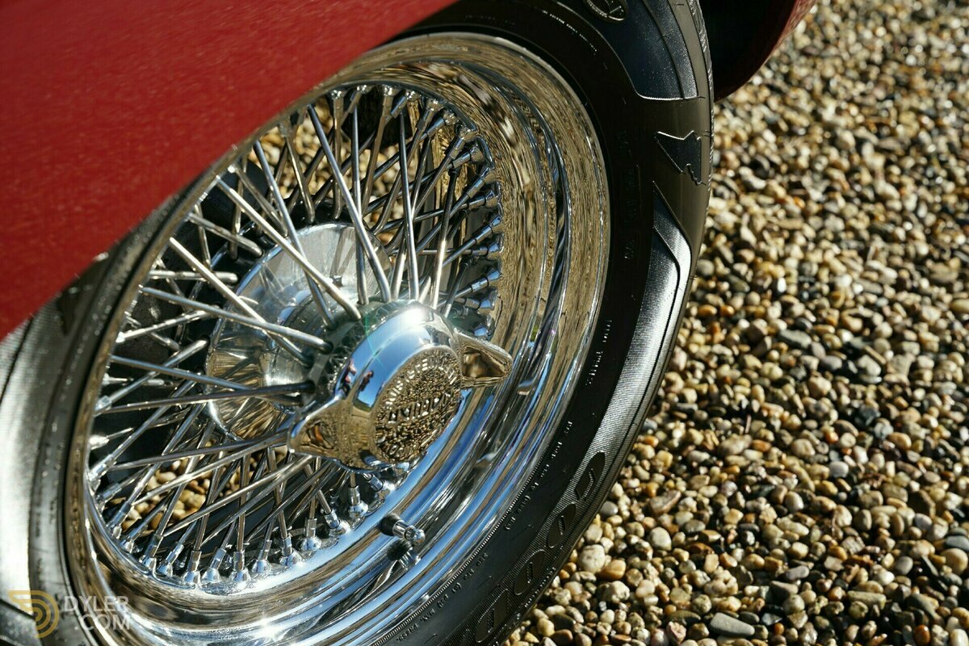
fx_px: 1583
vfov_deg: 23.1
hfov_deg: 34.0
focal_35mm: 59
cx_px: 484
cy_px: 323
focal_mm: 58.8
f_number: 6.3
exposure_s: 1/100
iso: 100
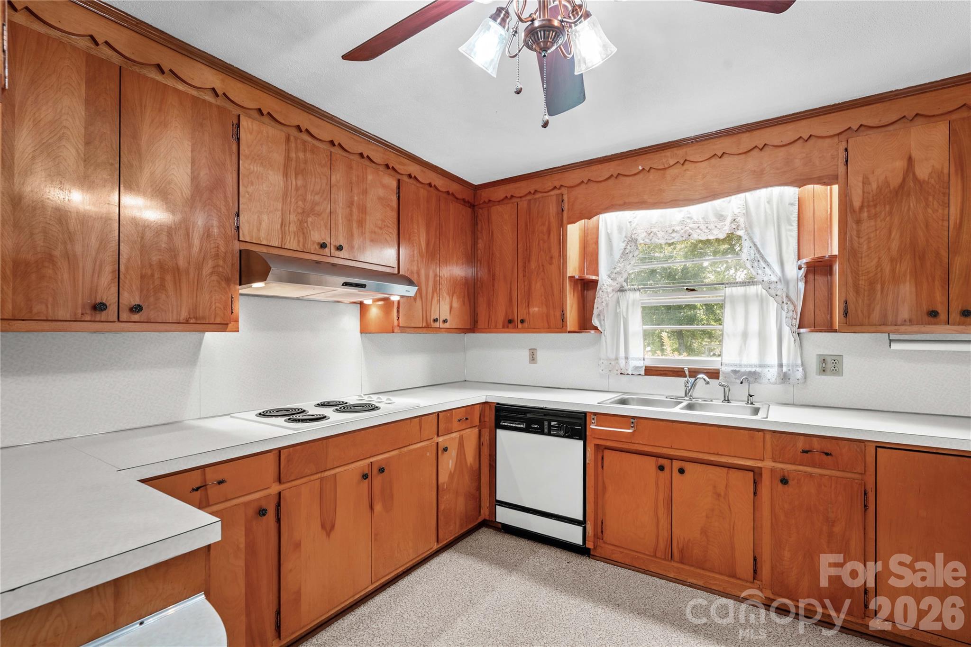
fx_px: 431
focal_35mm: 16
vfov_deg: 73.7
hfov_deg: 96.7
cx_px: 486
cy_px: 324
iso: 100
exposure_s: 1/3
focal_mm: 16
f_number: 8
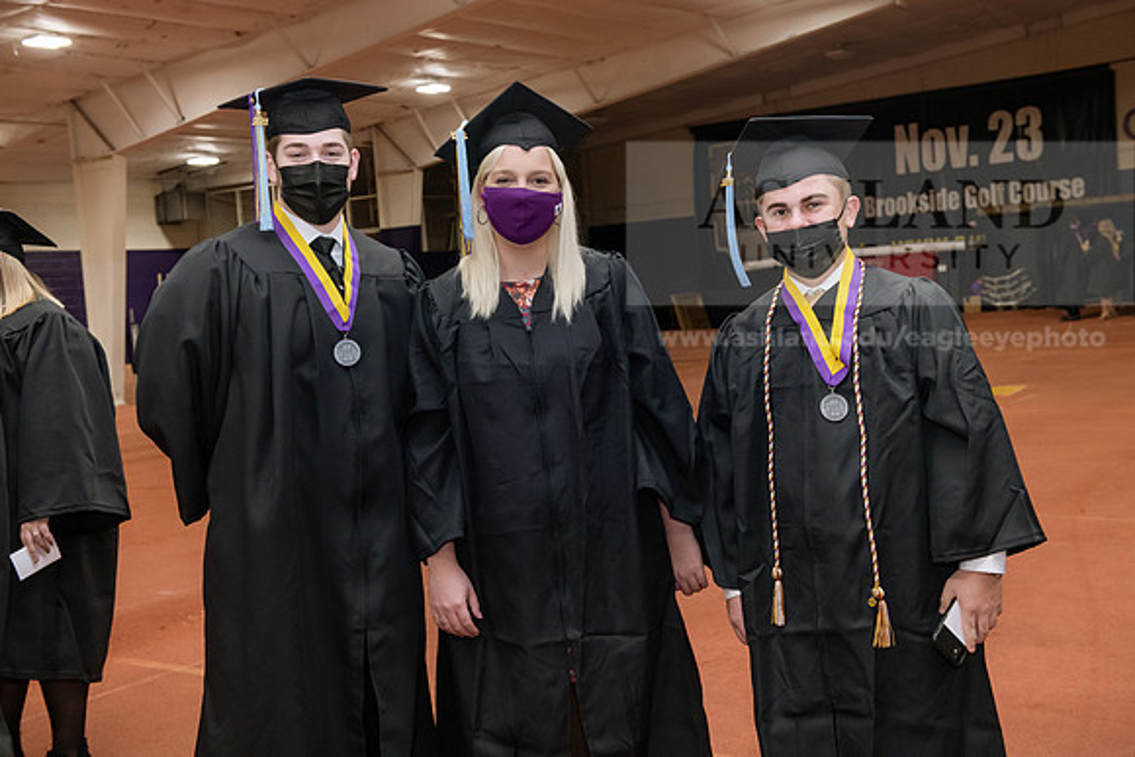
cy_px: 378
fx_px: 1419
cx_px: 568
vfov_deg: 29.9
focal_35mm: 45
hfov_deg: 43.6
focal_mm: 45
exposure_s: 1/160
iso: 2000
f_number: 5.6
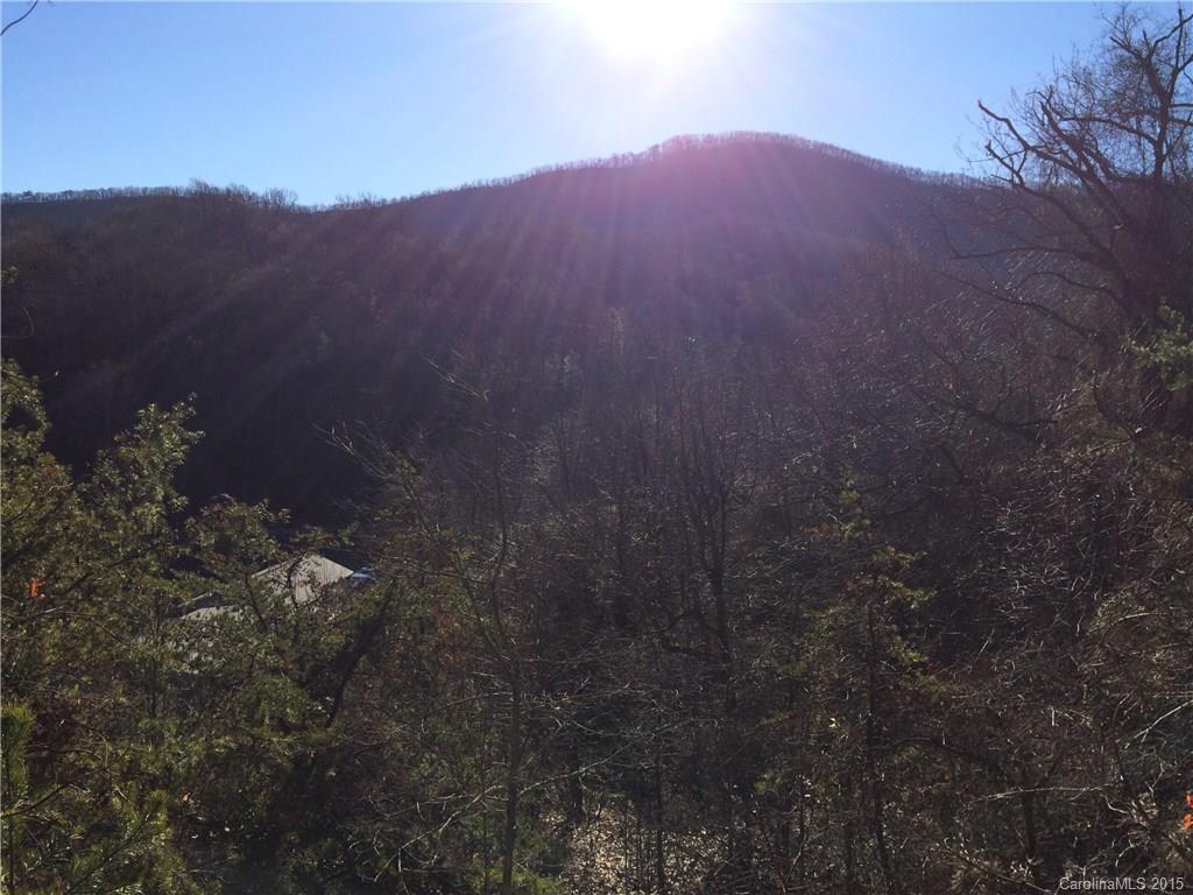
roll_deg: -1.2
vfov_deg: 48.2
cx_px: 596
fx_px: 999
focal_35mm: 29
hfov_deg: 61.7
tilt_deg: -6.7
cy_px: 448
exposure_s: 1/2283
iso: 32
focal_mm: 4.15
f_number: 2.2
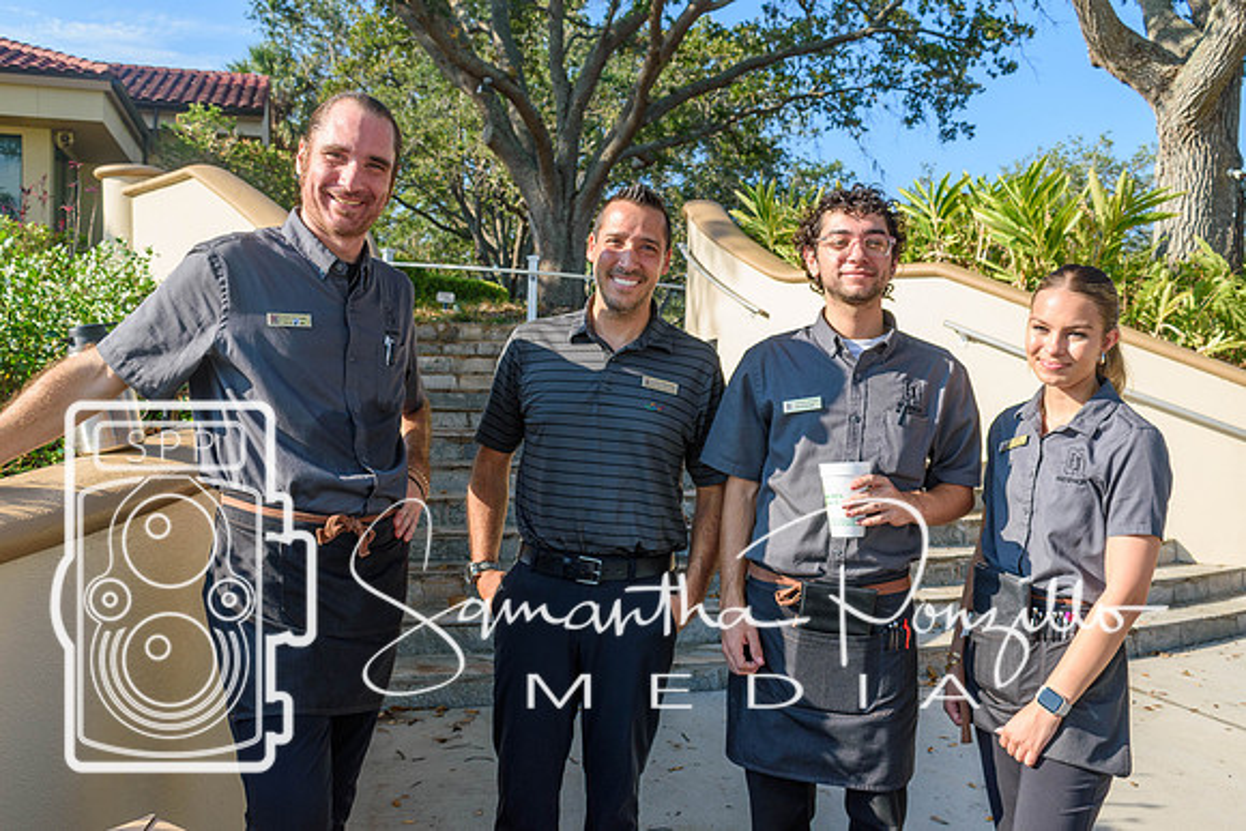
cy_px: 416
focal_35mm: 34
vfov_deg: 38.4
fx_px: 1194
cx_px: 623
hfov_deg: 55.1
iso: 200
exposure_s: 1/250
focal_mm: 23
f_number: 8
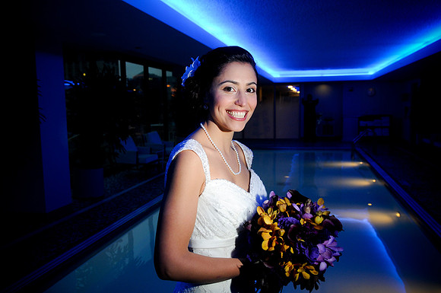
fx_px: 404
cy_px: 146
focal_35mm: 33
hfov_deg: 57.3
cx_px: 220
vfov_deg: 39.9
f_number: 4
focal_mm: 22
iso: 400
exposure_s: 1/50
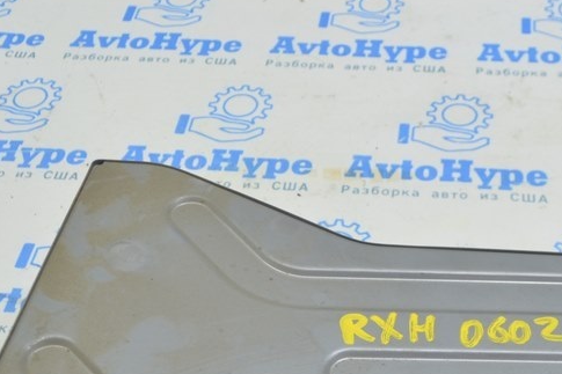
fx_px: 889
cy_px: 360
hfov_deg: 34.9
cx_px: 348
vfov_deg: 23.0
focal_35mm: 57
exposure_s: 1/20
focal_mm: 18
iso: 400
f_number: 5.6
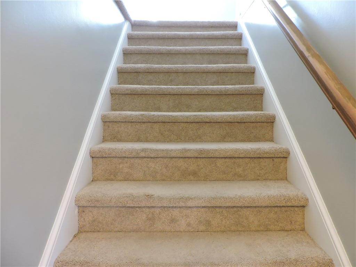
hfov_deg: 71.6
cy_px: 134
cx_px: 178
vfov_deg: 56.8
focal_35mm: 24
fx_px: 247
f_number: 3
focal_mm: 4.3
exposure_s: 1/6
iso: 800
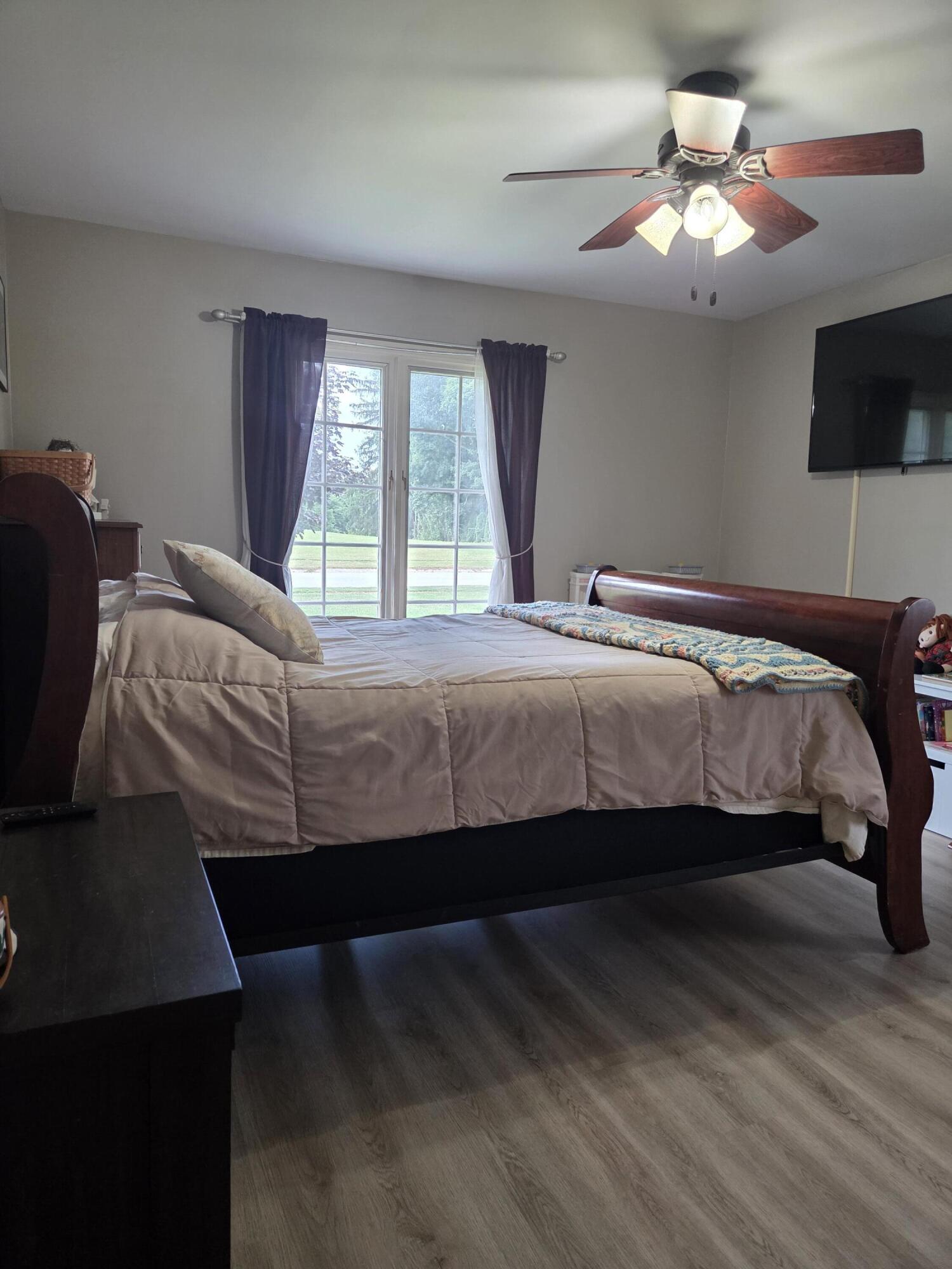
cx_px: 476
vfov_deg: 73.9
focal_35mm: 23
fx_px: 843
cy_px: 634
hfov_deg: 58.9
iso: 400
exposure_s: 1/120
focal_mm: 5.4
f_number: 1.8
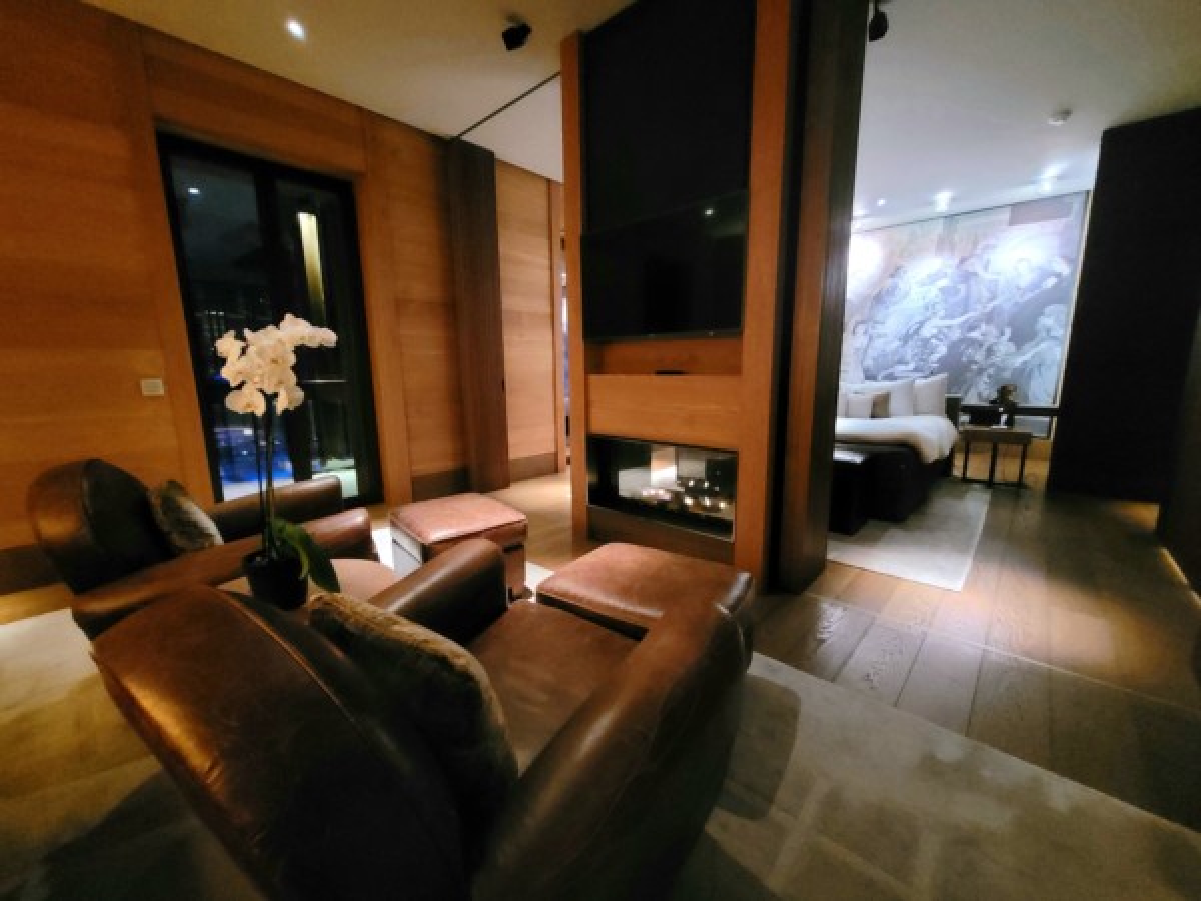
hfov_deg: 106.2
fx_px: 451
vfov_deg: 89.9
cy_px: 450
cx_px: 600
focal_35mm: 13
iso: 1250
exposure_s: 1/25
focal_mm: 1.74
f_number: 2.2
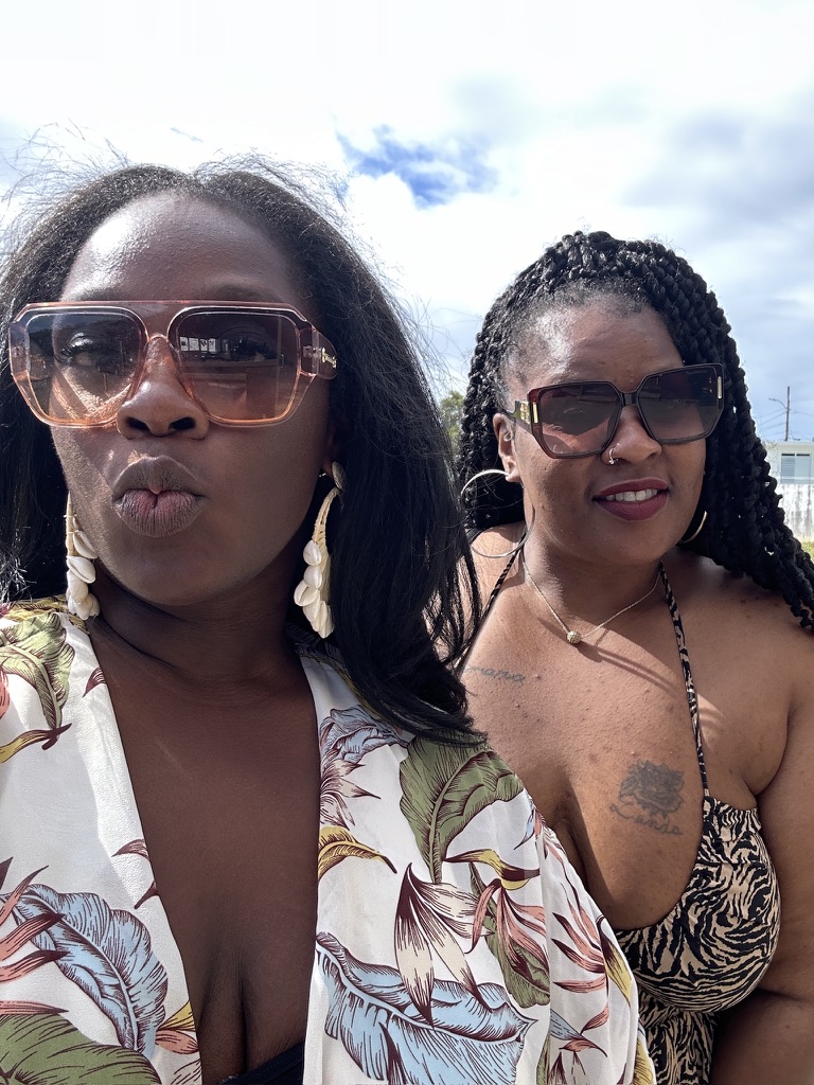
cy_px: 542
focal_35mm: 30
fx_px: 941
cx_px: 407
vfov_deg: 60.0
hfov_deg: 46.8
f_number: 1.9
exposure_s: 1/286
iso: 25
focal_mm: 2.69
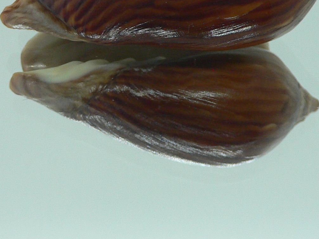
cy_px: 23
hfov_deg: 27.8
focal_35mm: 70
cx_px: 178
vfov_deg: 20.6
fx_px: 645
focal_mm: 4.6
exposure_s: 1/60
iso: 100
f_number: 2.8
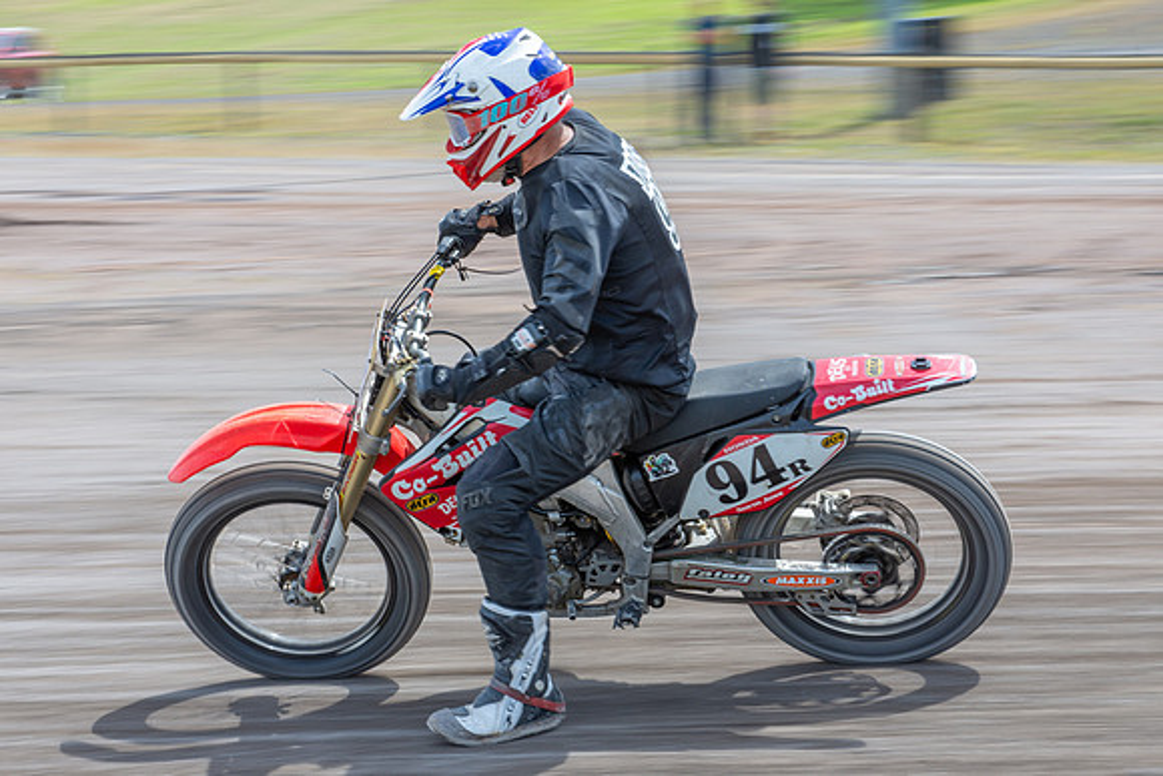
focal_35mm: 91
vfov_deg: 15.1
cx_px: 556
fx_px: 2934
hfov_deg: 22.4
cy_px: 391
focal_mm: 58
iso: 160
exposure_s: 1/160
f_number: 8
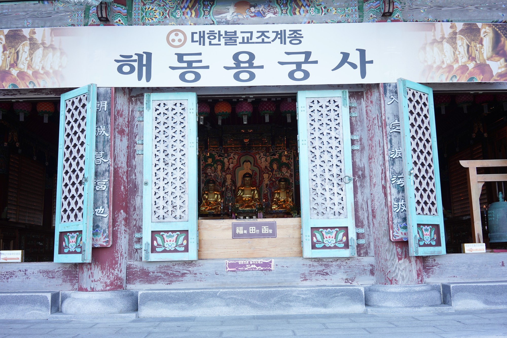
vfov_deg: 37.9
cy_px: 169
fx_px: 493
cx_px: 254
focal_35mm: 35
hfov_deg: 54.4
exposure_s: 1/100
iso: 400
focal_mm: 35
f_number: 7.1
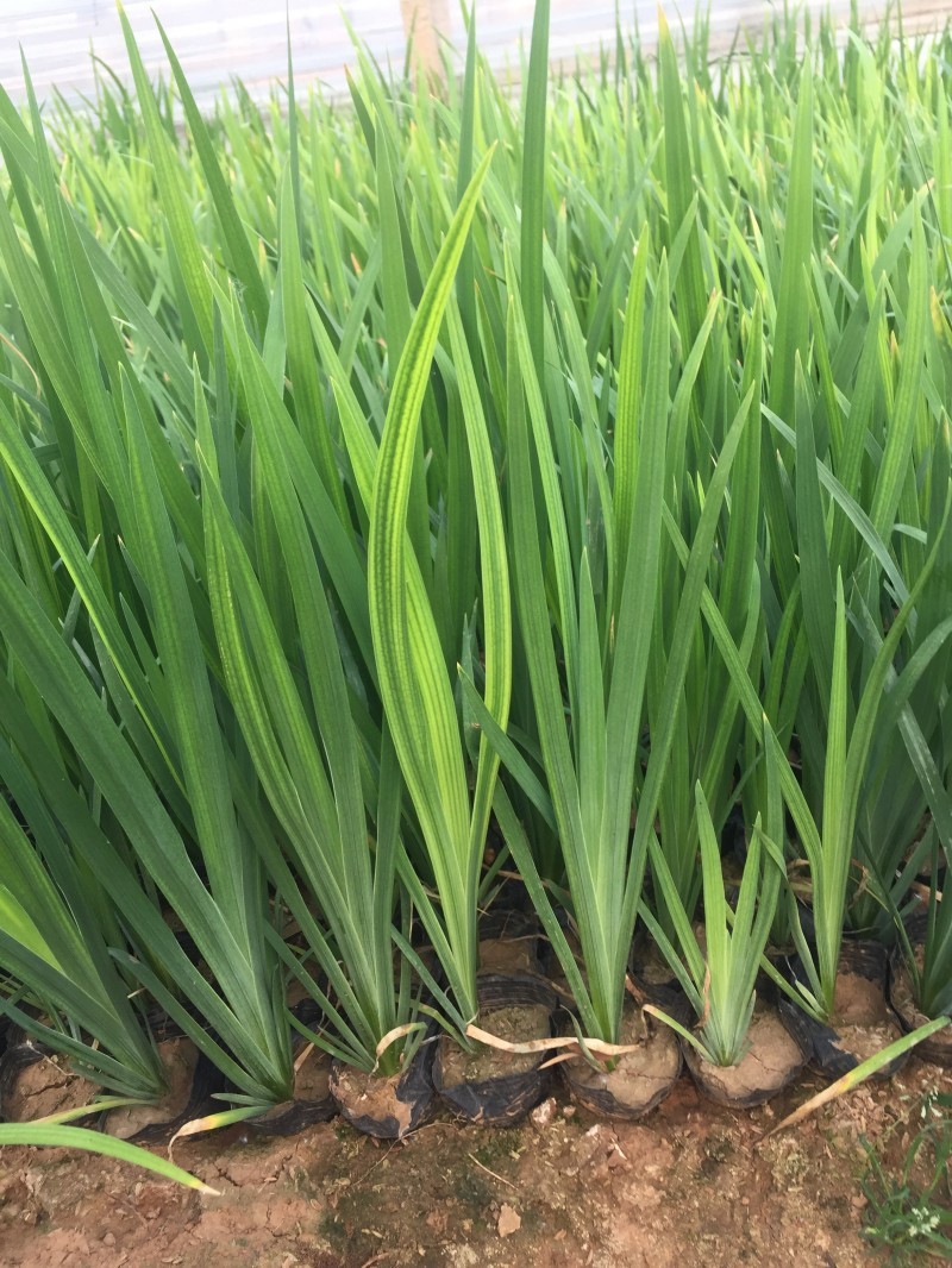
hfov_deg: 48.2
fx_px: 1063
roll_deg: +7.2
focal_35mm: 29
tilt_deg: -29.1
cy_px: 634
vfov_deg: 61.6
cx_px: 476
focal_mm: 4.15
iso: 50
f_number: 2.2
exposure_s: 1/100
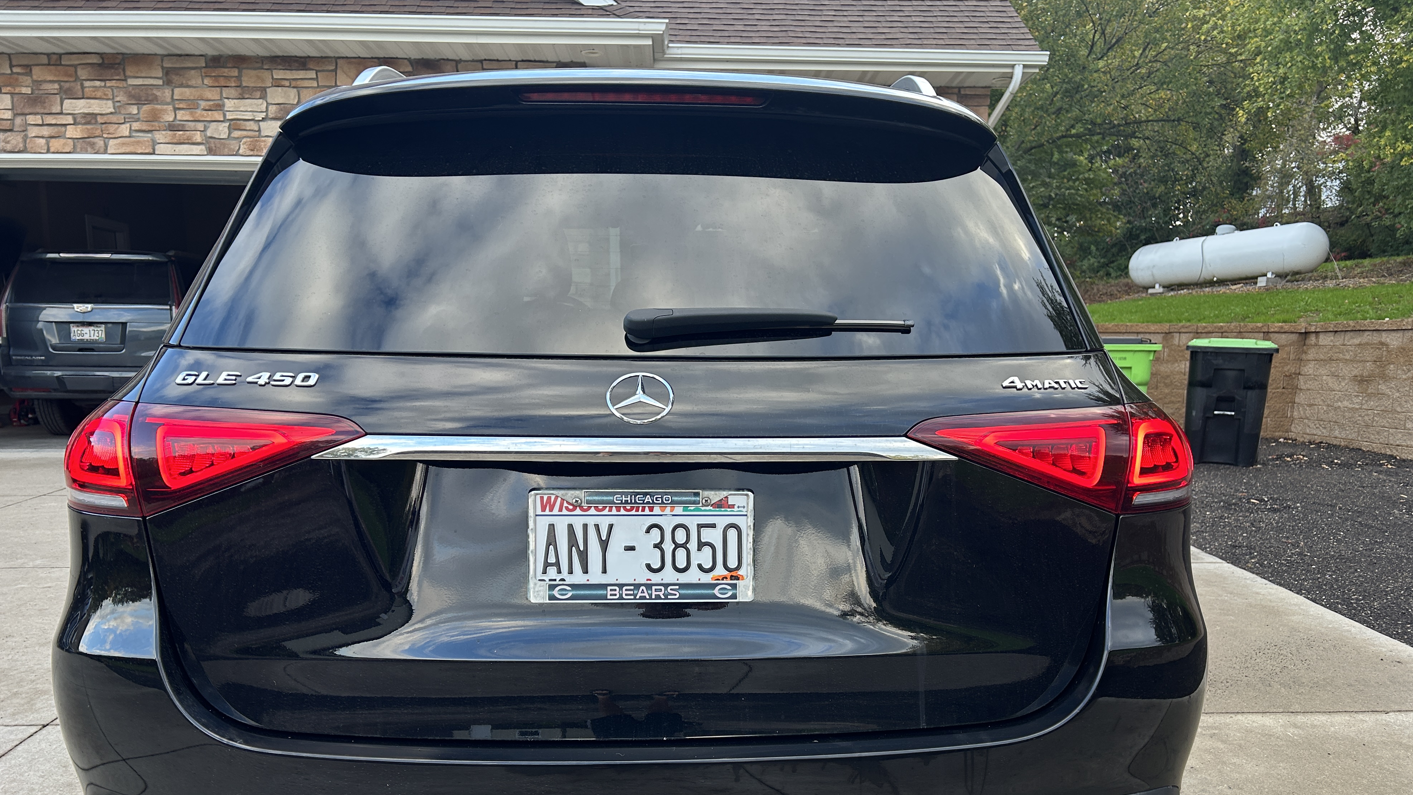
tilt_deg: -9.6
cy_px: 532
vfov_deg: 39.7
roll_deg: +0.4
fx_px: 1087
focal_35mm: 29
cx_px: 717
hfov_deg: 66.1
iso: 64
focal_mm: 5.7
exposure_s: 1/300
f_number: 1.5
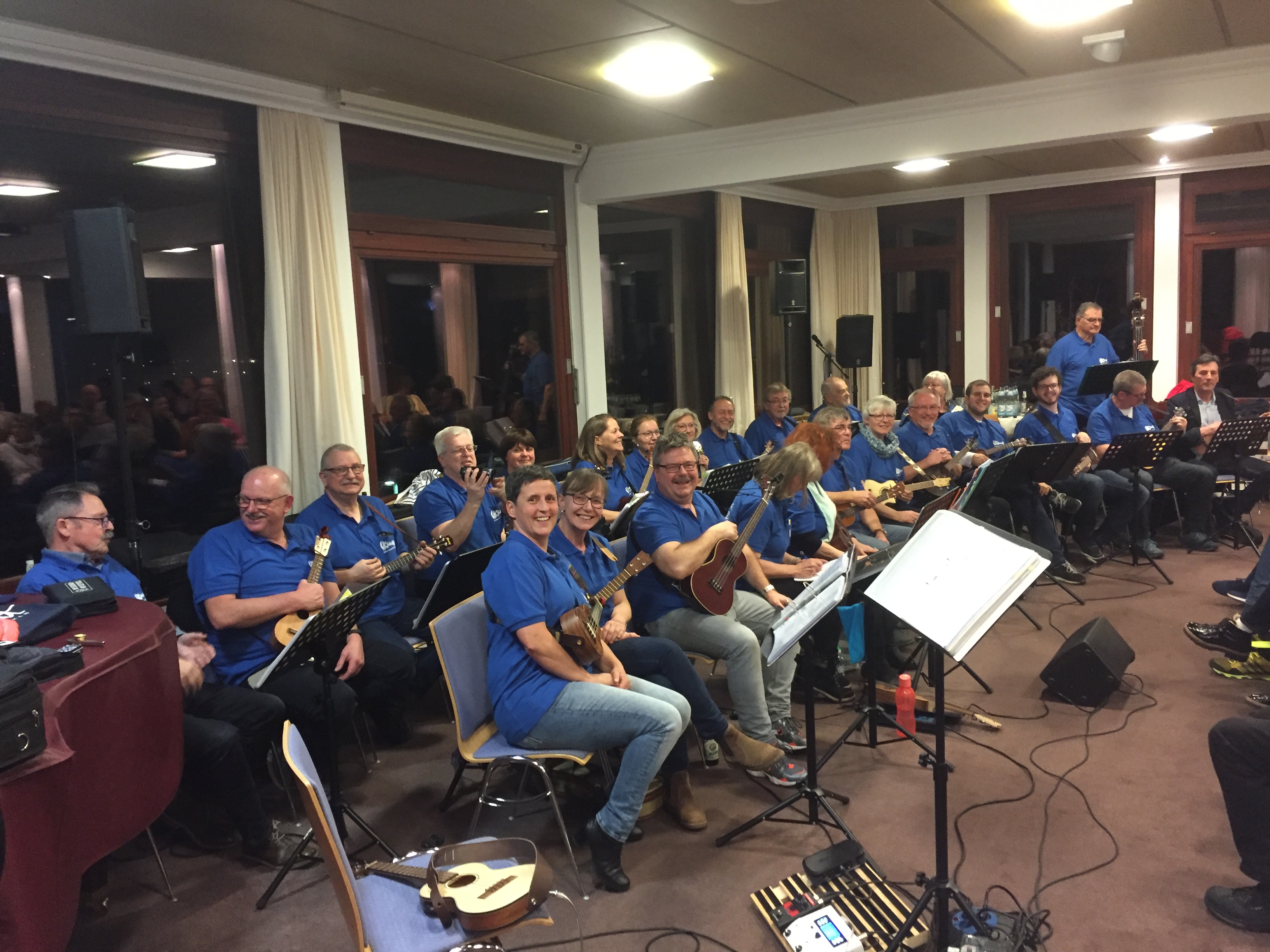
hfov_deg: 61.7
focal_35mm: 29
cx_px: 635
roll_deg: +3.4
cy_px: 476
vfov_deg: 48.2
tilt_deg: -7.2
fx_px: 1064
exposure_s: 1/17
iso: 250
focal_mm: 4.15
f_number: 2.2
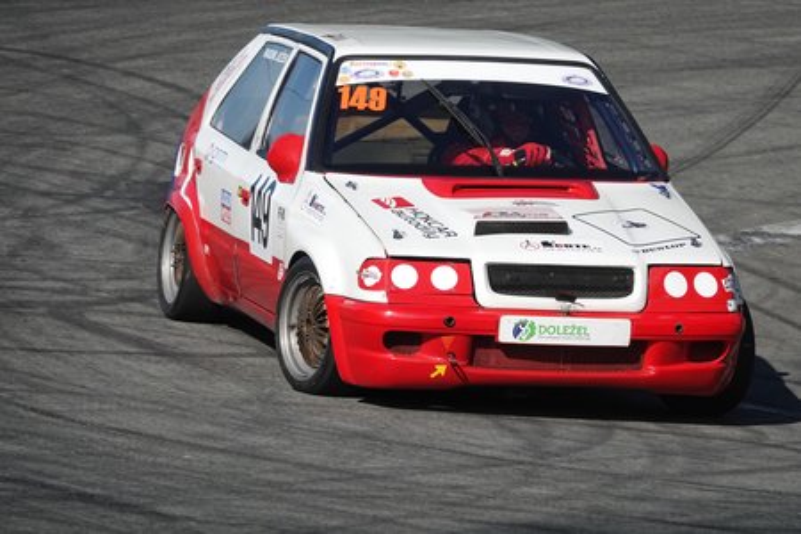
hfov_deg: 6.6
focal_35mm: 310
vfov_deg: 4.4
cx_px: 400
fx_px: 6897
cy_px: 267
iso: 100
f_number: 5
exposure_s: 1/800
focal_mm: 113.69
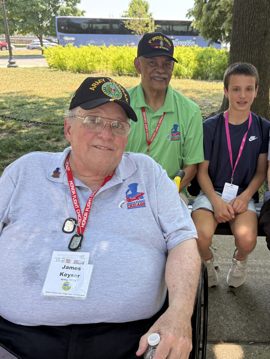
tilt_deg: -21.4
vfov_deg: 55.3
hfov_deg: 41.9
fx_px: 343
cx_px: 198
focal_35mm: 33
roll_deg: -0.9
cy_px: 175
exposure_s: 1/318
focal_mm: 6.76
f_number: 1.78
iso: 100
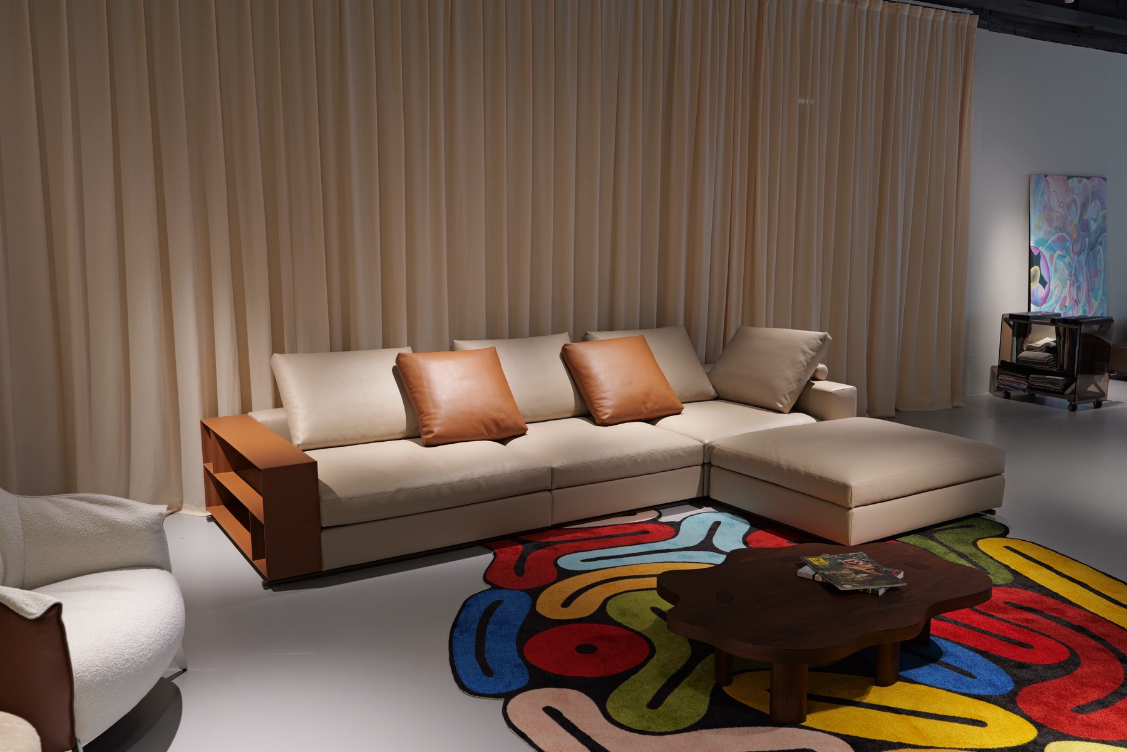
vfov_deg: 43.6
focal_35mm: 30
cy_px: 376
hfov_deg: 61.9
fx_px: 939
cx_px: 564
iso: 800
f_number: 5.6
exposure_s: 1/30
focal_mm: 30
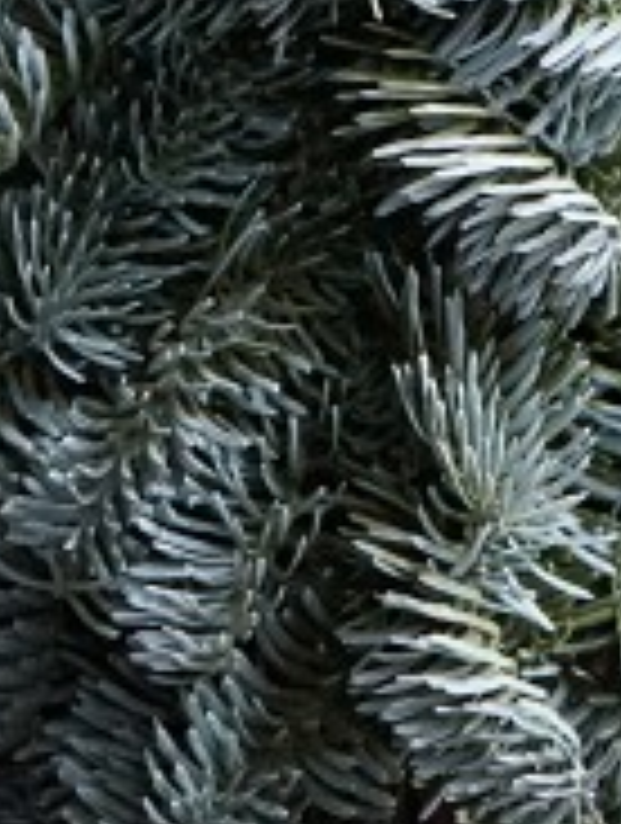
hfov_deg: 8.6
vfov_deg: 11.3
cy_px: 41
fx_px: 4124
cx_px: 468
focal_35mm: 173
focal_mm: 55
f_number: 5
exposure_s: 1/160
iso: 6400
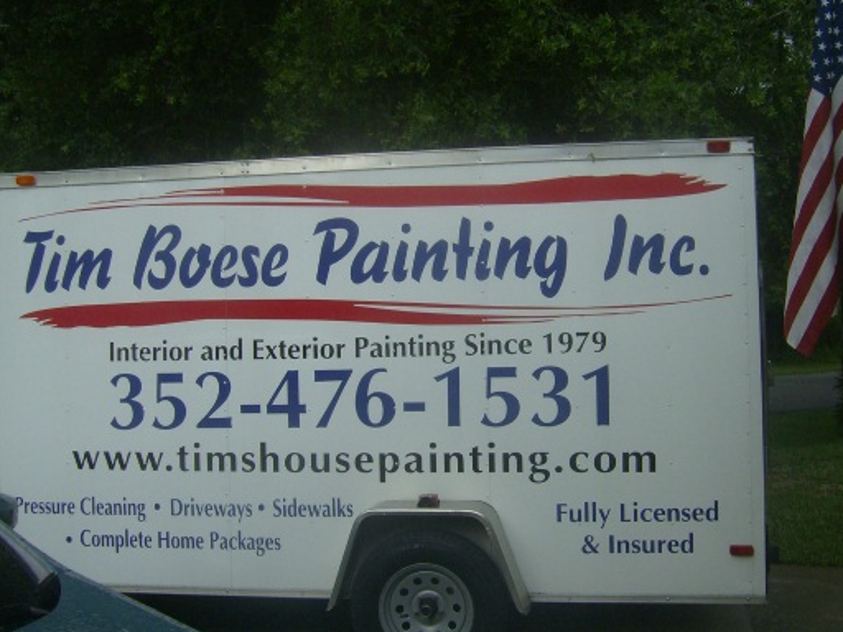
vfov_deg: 32.1
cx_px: 486
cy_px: 268
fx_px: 1096
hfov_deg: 42.0
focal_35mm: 45
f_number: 4.7
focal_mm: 6
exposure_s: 1/216
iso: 100
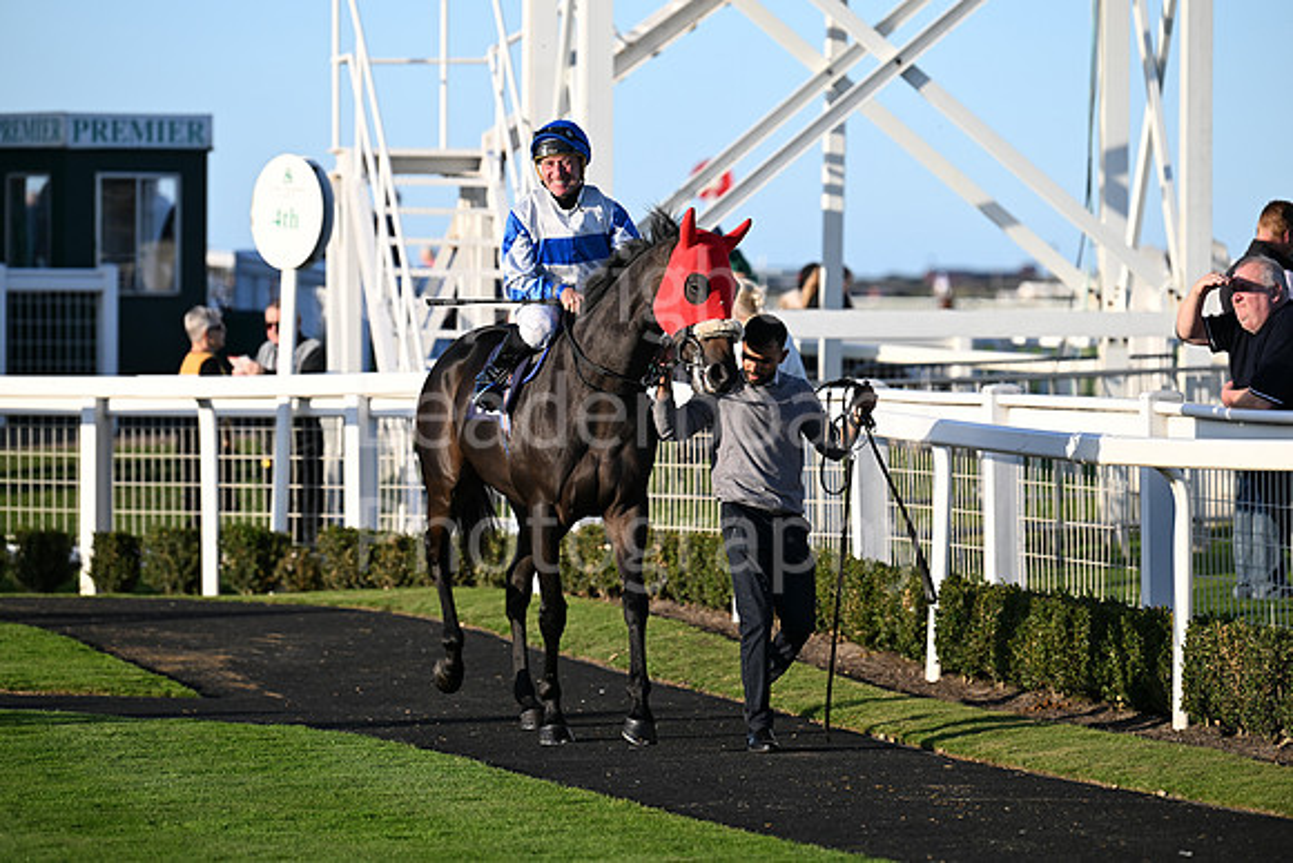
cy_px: 432
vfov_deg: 6.9
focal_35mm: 200
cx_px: 646
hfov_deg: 10.3
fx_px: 7185
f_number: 4
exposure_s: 1/2000
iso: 400
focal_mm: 200
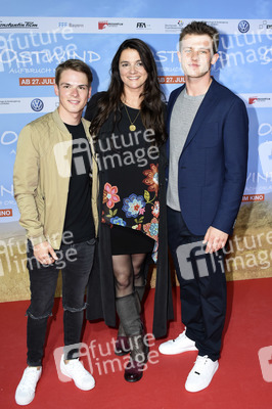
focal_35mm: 34
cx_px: 136
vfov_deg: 55.1
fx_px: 392
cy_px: 204
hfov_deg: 38.3
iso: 500
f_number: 5.6
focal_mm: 23
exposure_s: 1/160
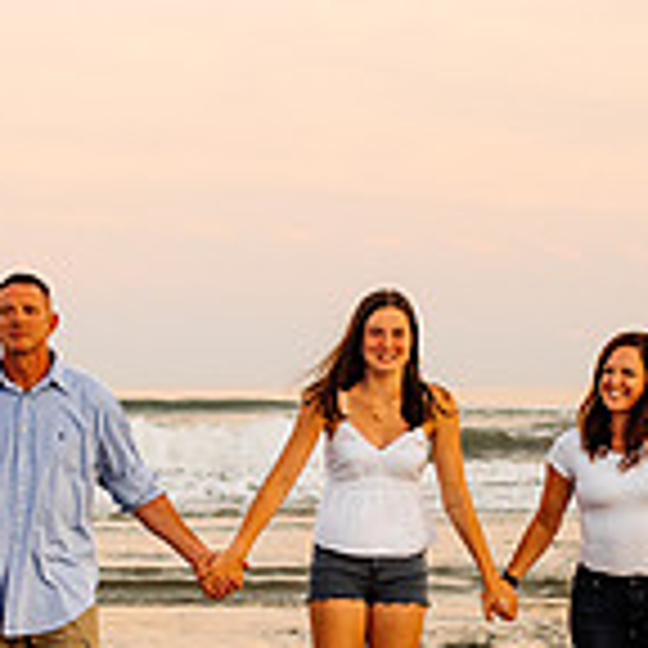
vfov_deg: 14.4
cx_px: 194
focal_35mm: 120
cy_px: 547
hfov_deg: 14.5
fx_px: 2541
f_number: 2.8
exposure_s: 1/320
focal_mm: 35
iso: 320
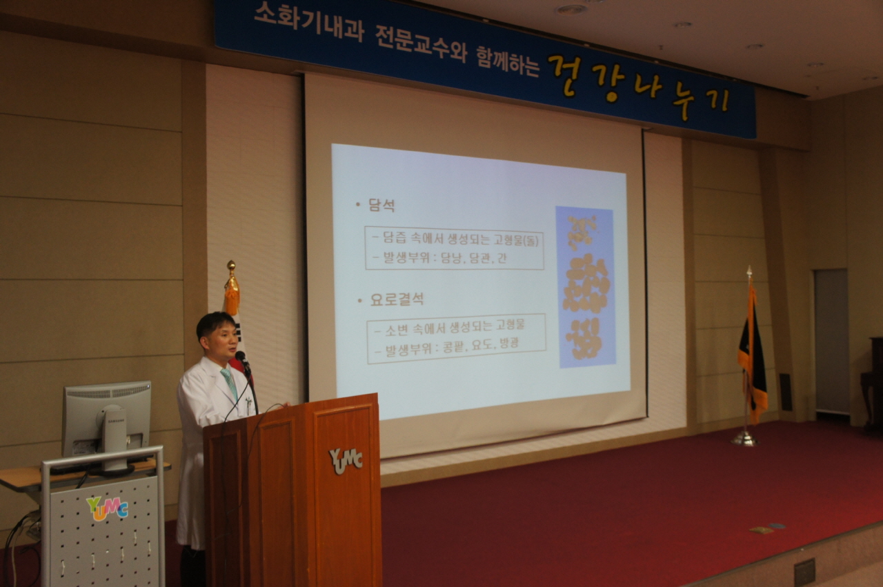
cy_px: 294
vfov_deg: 41.6
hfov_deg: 59.5
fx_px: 772
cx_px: 442
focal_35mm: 32
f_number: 4.5
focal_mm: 21
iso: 800
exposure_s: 1/30
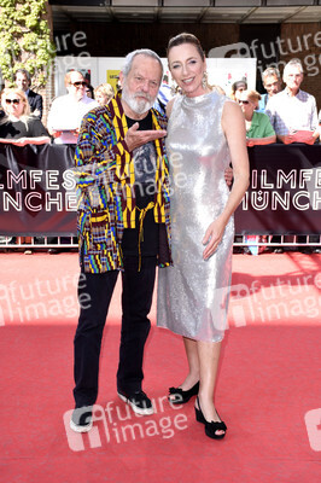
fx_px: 643
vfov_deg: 41.1
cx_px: 160
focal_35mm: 48
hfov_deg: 28.0
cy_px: 242
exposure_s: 1/160
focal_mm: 32
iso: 200
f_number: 6.3
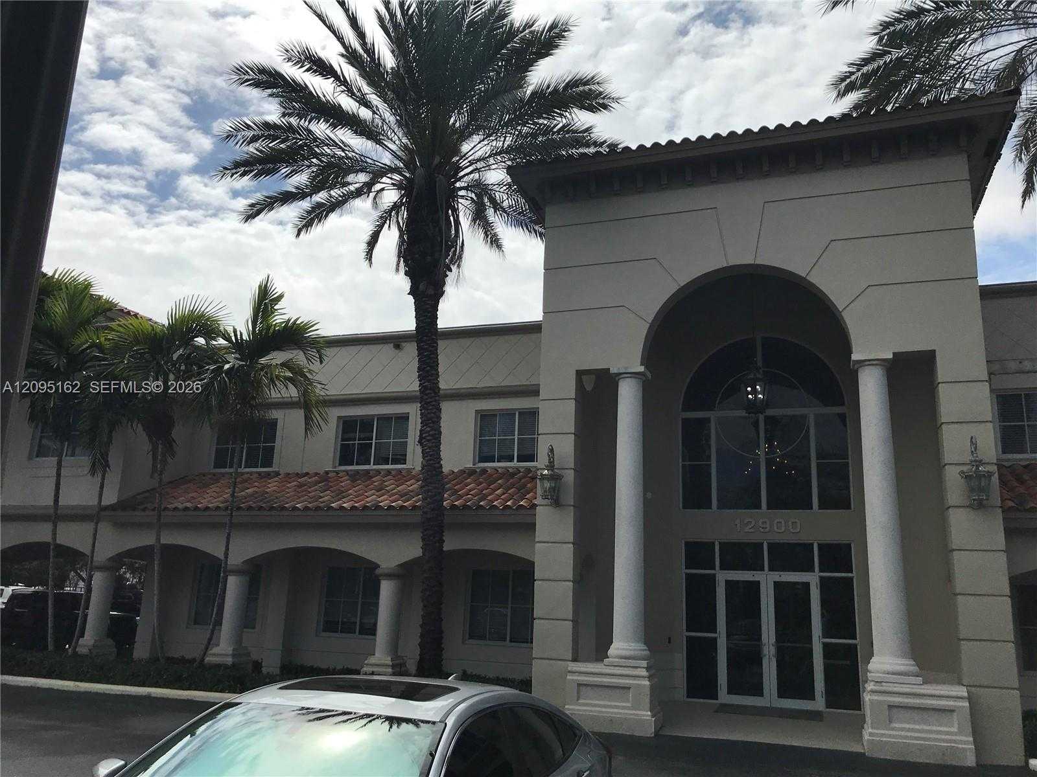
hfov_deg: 63.4
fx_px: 839
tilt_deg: +15.4
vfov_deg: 49.7
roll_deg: -2.5
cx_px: 518
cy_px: 388
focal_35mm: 28
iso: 25
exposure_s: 1/7407
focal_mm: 3.99
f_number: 1.8
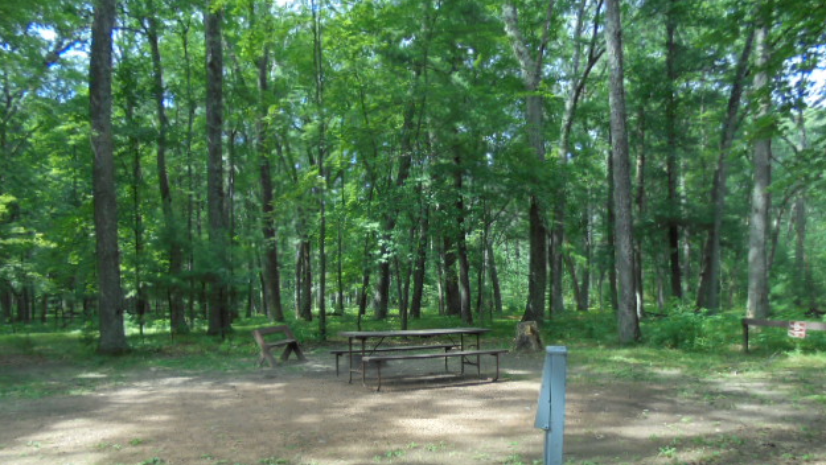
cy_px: 314
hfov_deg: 66.1
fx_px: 635
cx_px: 412
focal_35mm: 29
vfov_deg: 39.7
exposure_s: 1/100
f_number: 3.5
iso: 100
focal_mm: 4.6
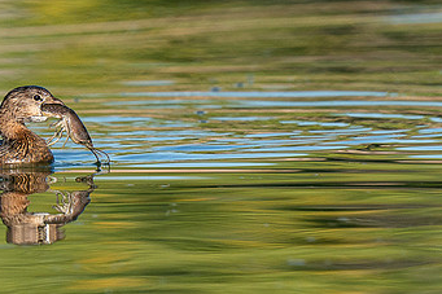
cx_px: 48
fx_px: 20628
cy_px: 121
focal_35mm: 1681
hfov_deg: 1.2
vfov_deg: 0.8
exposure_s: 1/2000
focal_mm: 600
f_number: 8
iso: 800
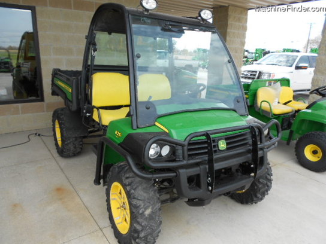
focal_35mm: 26
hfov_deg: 67.3
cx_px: 163
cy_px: 122
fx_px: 245
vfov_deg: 53.1
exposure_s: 1/160
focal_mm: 4.6
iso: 80
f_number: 3.2
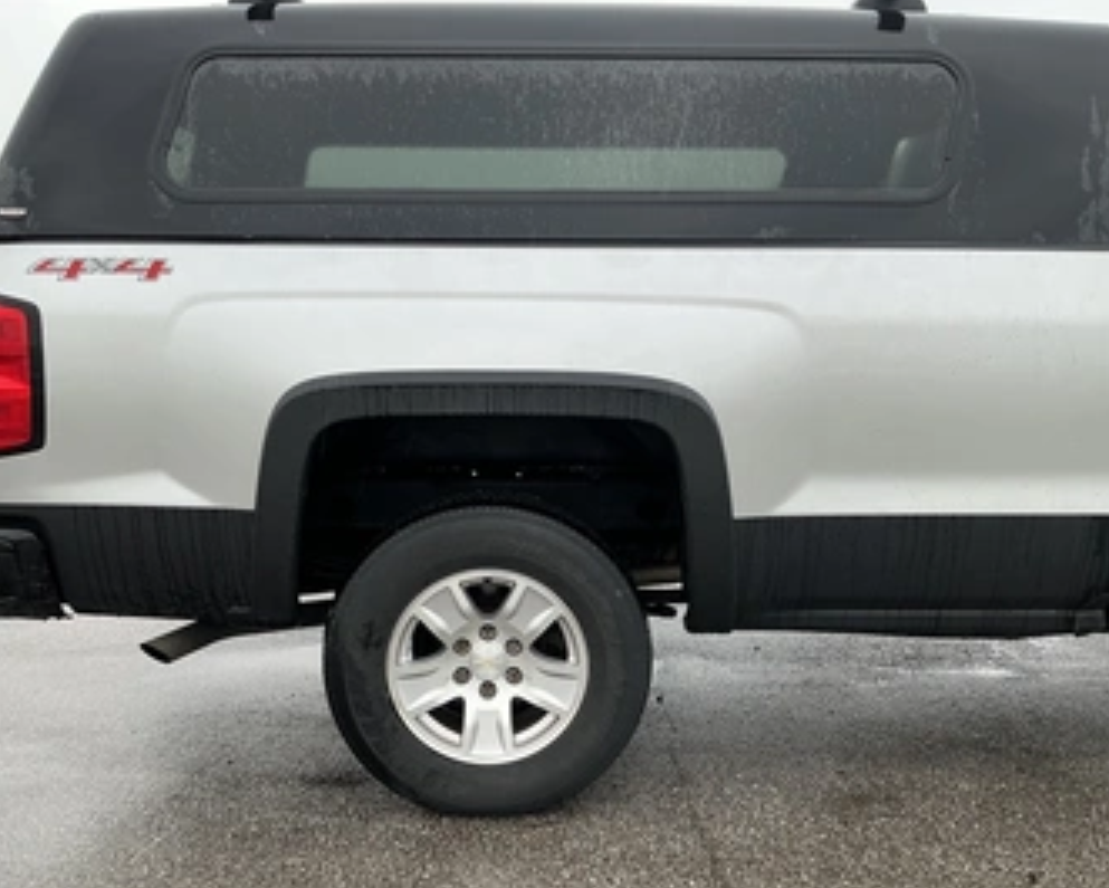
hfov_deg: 54.2
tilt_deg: -8.2
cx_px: 519
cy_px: 496
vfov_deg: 44.5
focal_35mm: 33
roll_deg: +1.2
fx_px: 1083
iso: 25
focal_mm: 3
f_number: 1.8
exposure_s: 1/122
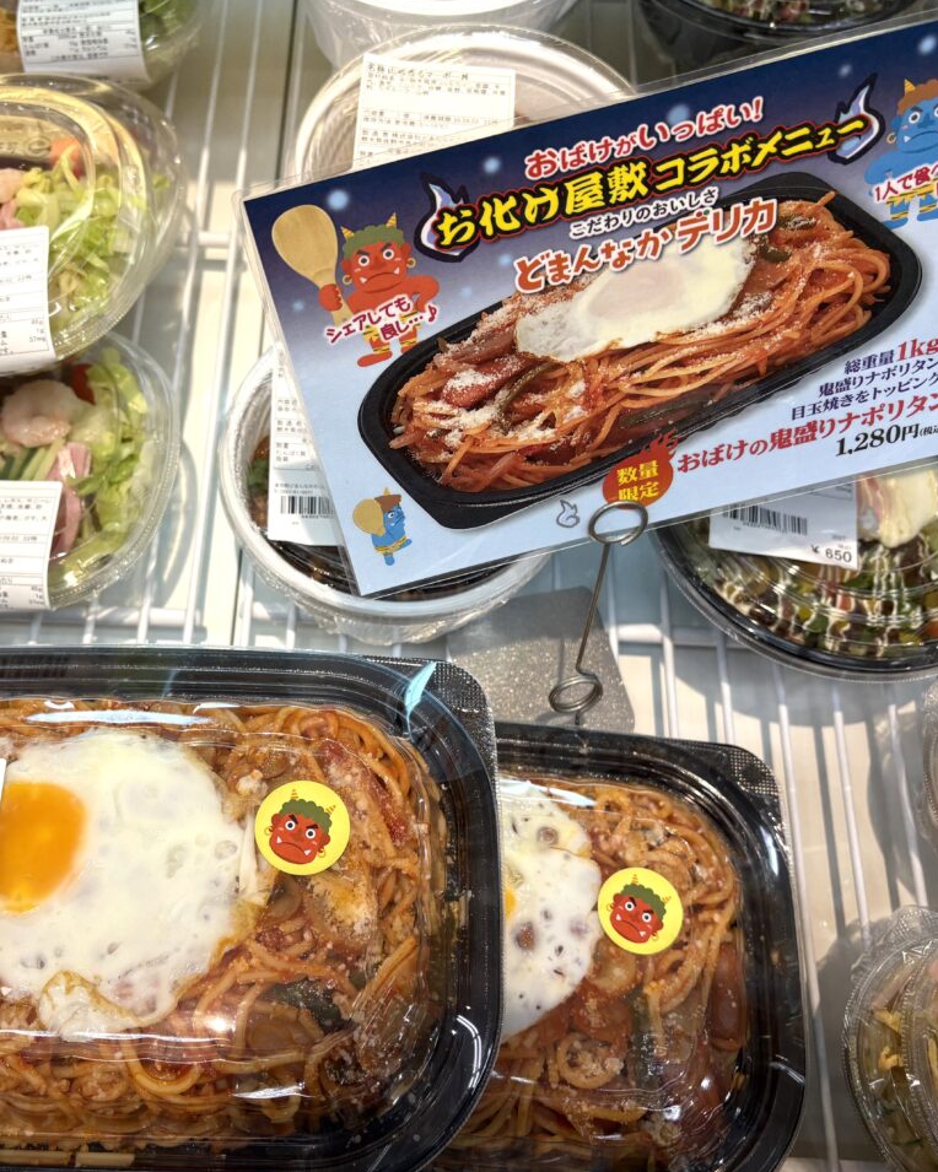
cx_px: 354
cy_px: 587
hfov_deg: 43.0
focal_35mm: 34
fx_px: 1180
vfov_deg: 52.8
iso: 32
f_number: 1.6
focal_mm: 5.96
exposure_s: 1/158
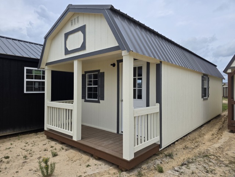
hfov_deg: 73.9
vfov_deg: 58.9
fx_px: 156
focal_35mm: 23
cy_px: 88
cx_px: 118
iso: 64
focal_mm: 6.3
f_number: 1.7
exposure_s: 1/7944
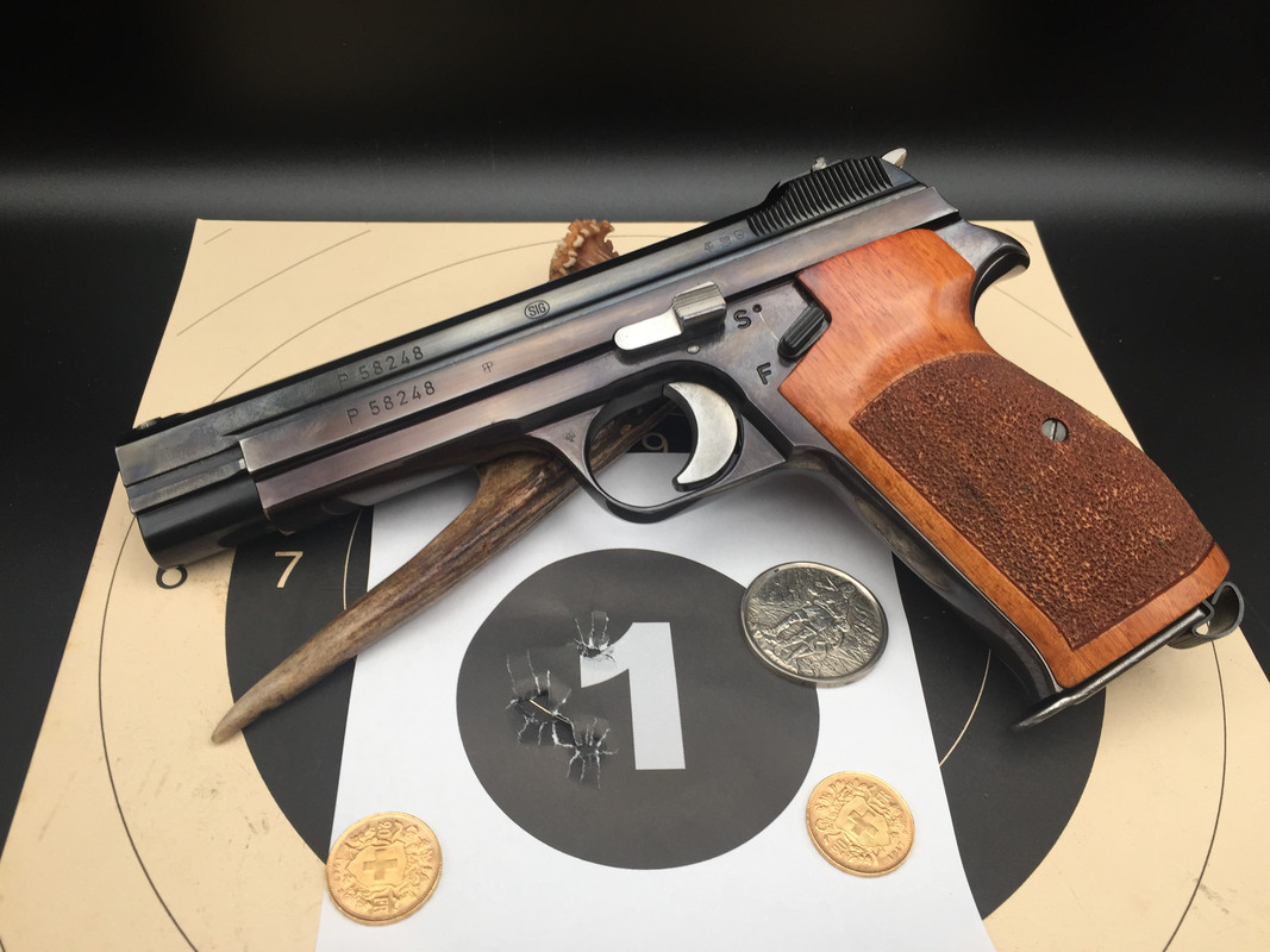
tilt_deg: -46.3
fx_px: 1064
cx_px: 635
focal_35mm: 29
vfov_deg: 48.2
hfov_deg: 61.7
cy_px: 476
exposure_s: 1/60
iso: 32
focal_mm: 4.15
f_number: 2.2
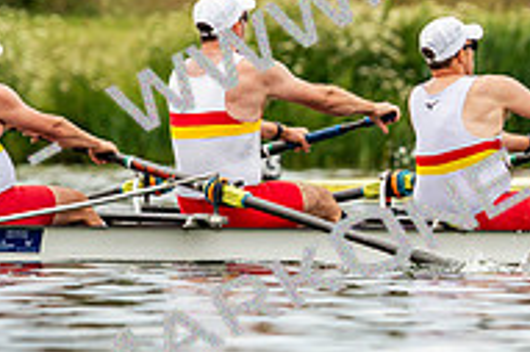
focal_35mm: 1260
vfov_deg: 1.1
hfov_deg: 1.6
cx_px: 450
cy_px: 140
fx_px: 18534
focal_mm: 415
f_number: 6.3
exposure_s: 1/2000
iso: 500
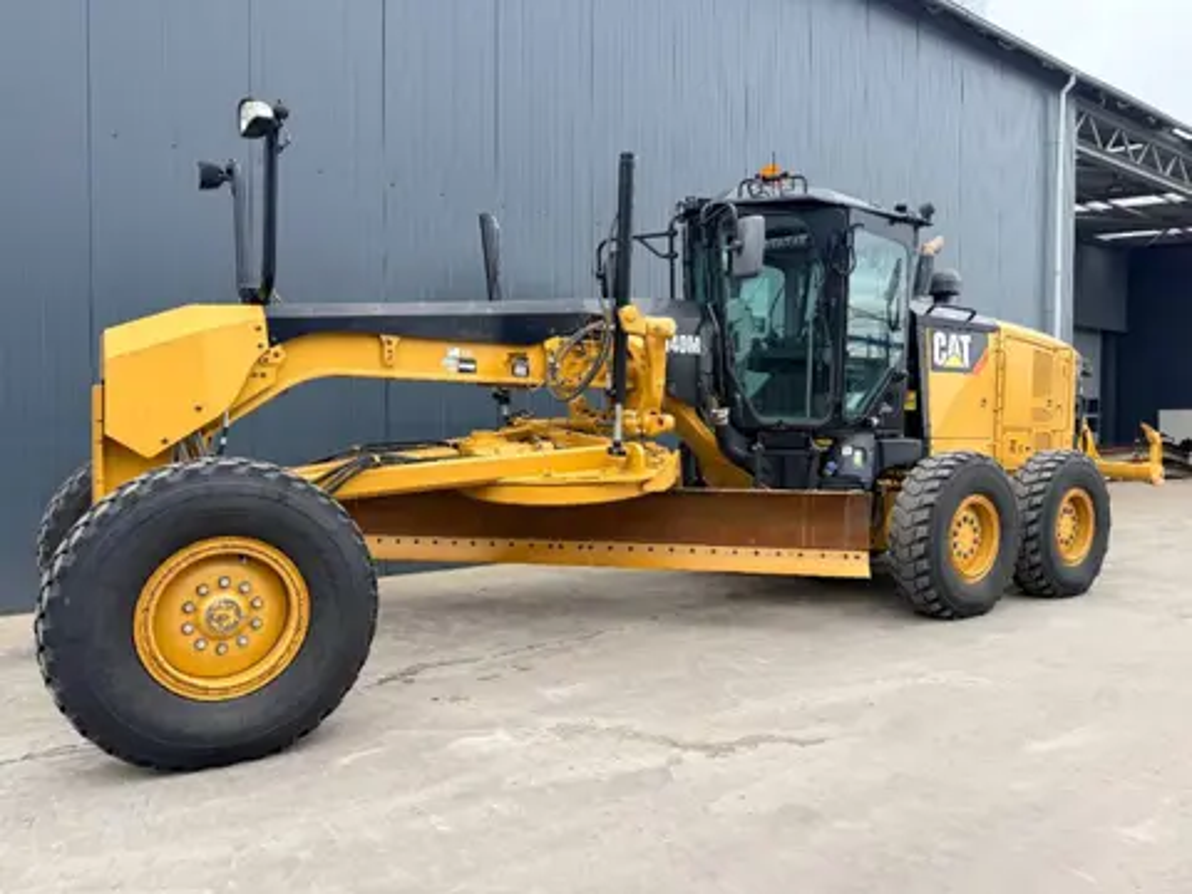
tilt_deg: -1.9
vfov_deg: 56.8
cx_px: 596
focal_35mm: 24
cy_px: 447
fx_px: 826
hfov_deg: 71.6
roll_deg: -0.5
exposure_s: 1/1337
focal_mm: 6.76
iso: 80
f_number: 1.78
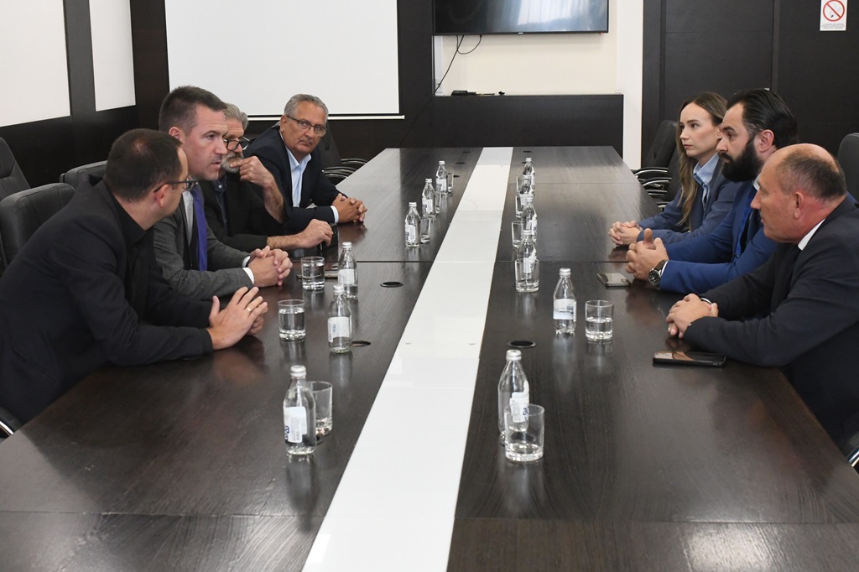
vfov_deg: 26.0
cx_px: 430
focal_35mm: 52
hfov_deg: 38.2
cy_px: 286
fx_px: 1240
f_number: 8
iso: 6400
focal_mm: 35
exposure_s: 1/250
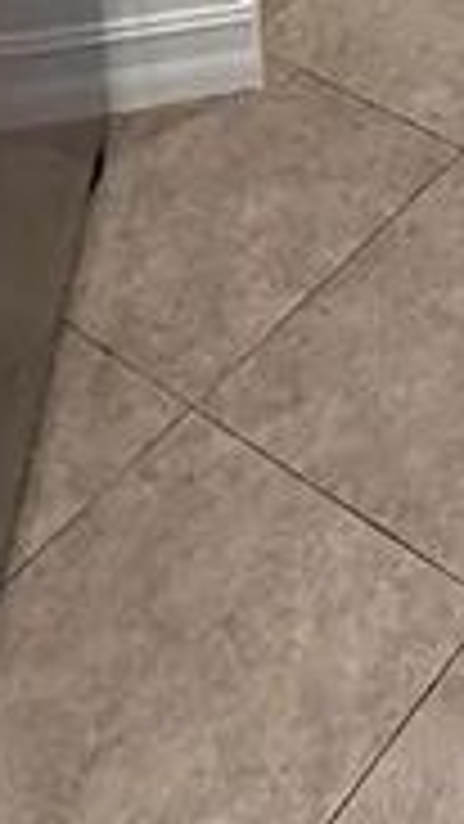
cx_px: 914
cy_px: -606
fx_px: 1552
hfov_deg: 14.3
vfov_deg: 21.3
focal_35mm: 71
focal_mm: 2.22
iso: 200
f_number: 2.2
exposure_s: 1/120
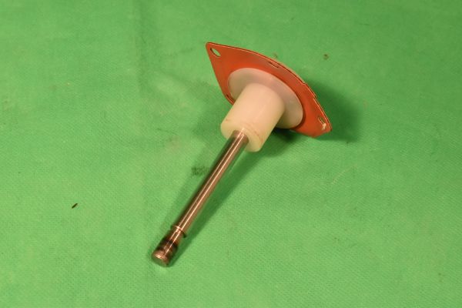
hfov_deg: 28.1
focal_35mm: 72
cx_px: 231
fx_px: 924
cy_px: 154
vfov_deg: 18.9
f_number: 20
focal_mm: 48
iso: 1250
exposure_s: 1/80
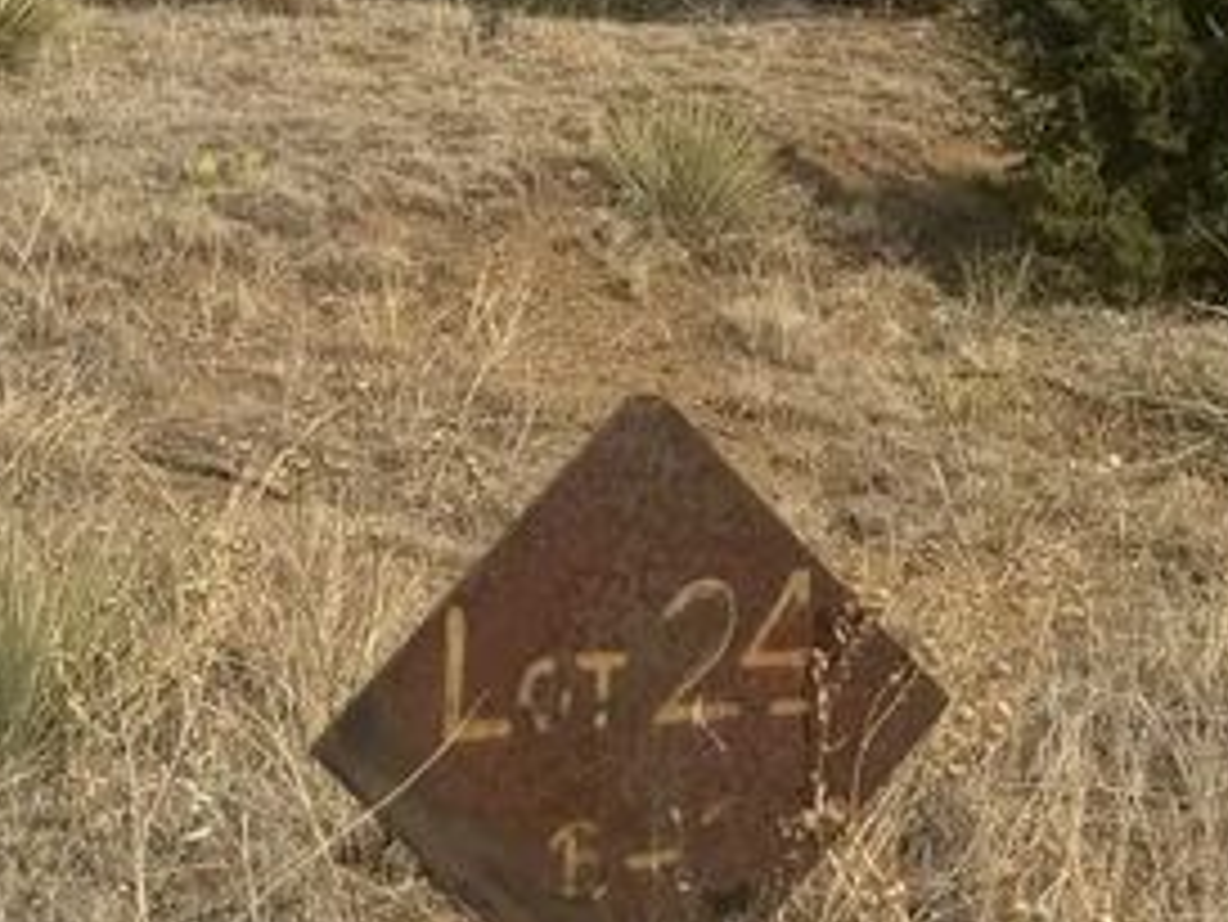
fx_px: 3194
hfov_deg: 21.6
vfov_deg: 16.1
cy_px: 0
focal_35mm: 90
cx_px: 864
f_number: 1.78
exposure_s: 1/6410
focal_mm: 6.76
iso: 80
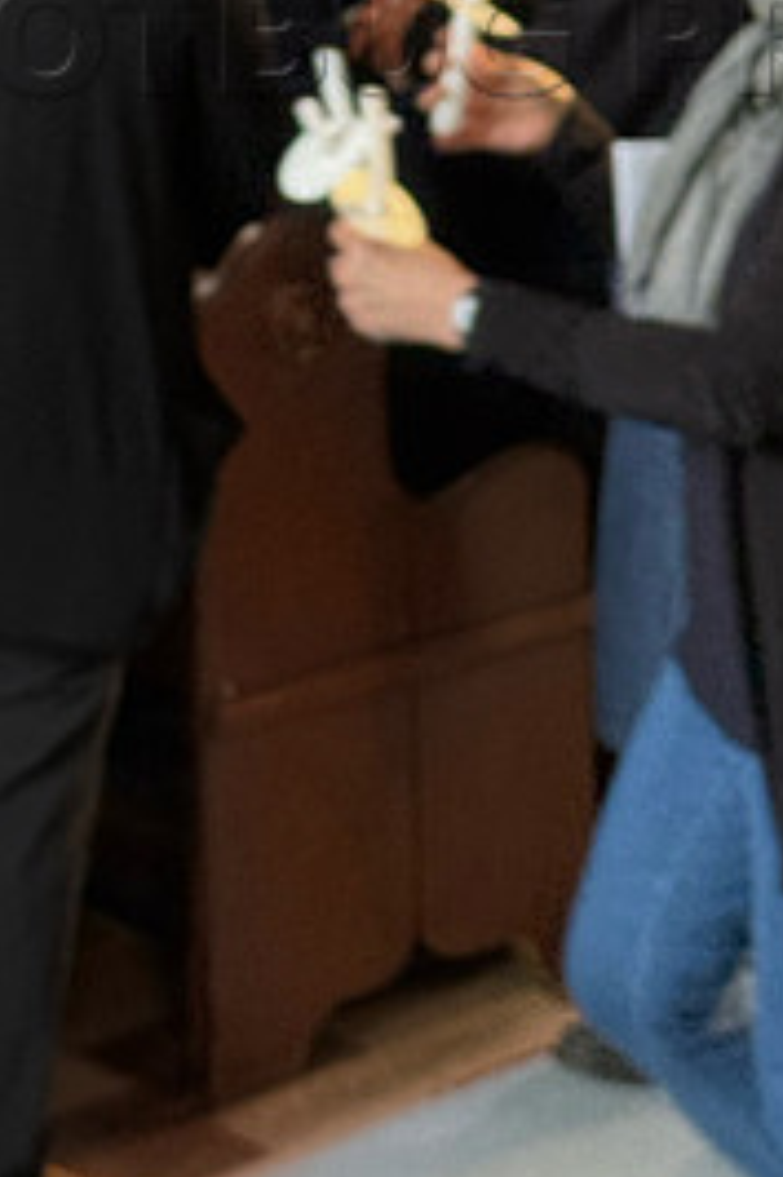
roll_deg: +2.4
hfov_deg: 12.5
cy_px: 4
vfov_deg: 18.3
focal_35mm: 109
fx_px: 3560
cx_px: 392
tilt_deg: -5.1
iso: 320
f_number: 1.78
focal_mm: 6.76
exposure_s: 1/40
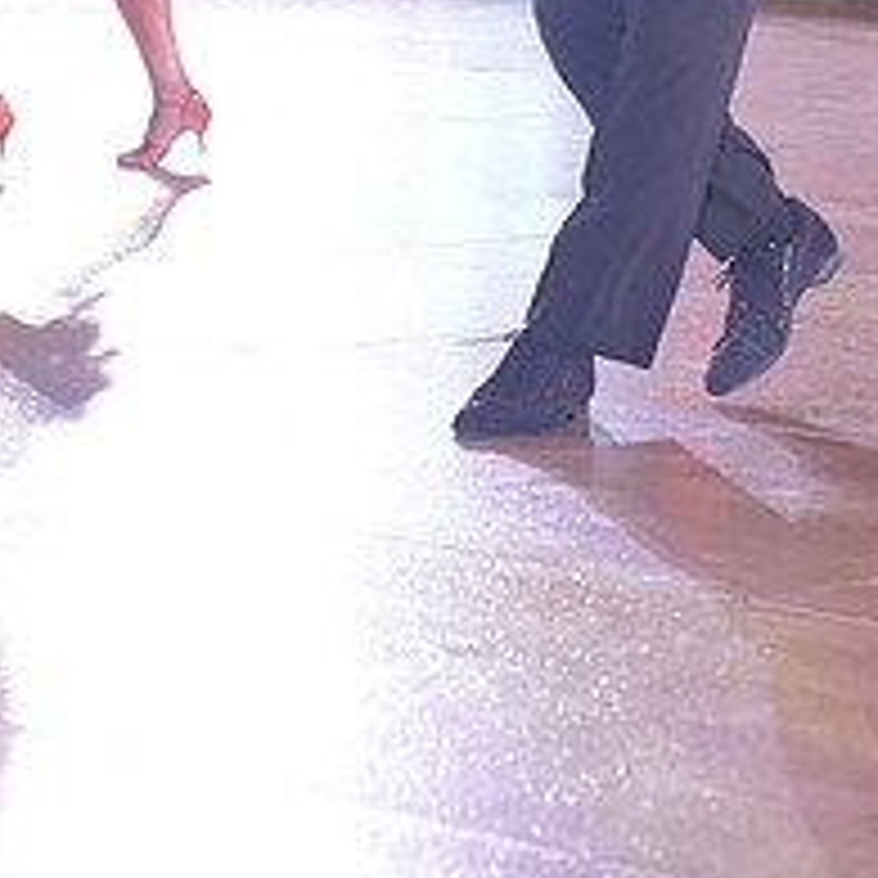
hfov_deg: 9.4
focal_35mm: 185
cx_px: 867
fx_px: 5309
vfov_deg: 9.3
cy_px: -338
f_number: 4
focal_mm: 73
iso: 3200
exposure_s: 1/400
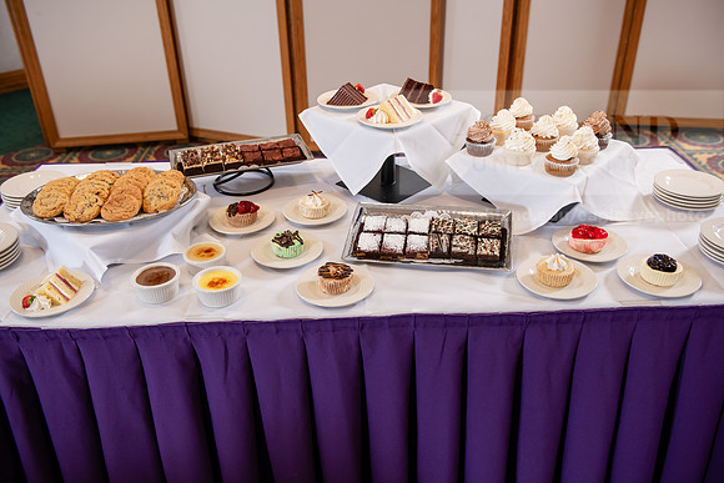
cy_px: 242
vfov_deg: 41.1
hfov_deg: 58.7
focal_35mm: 32
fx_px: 644
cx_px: 362
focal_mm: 32
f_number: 3.5
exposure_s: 1/160
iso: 400
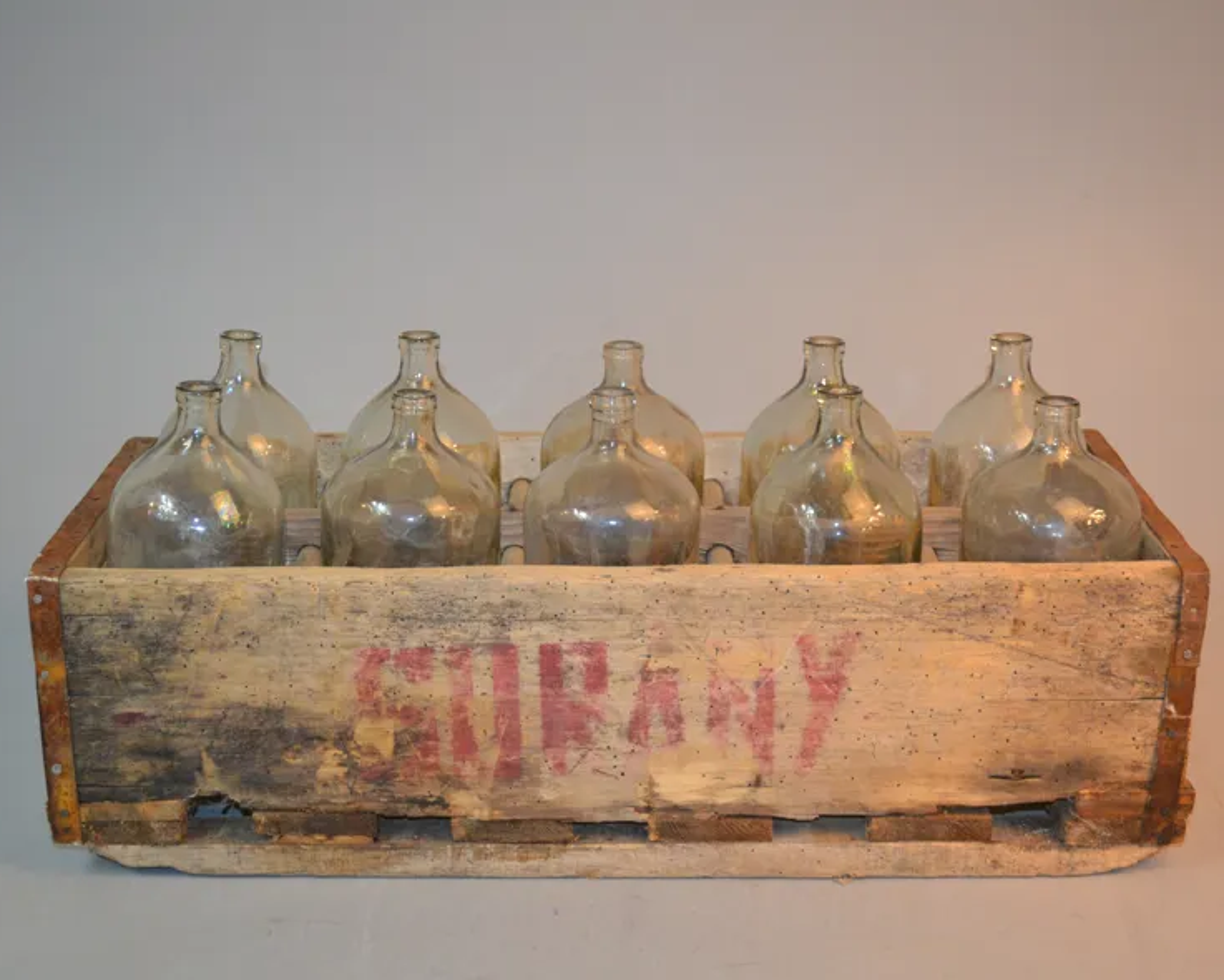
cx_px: 643
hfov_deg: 34.1
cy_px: 495
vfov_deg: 27.6
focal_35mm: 55
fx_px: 1993
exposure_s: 1/60
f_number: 4.8
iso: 1100
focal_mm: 32
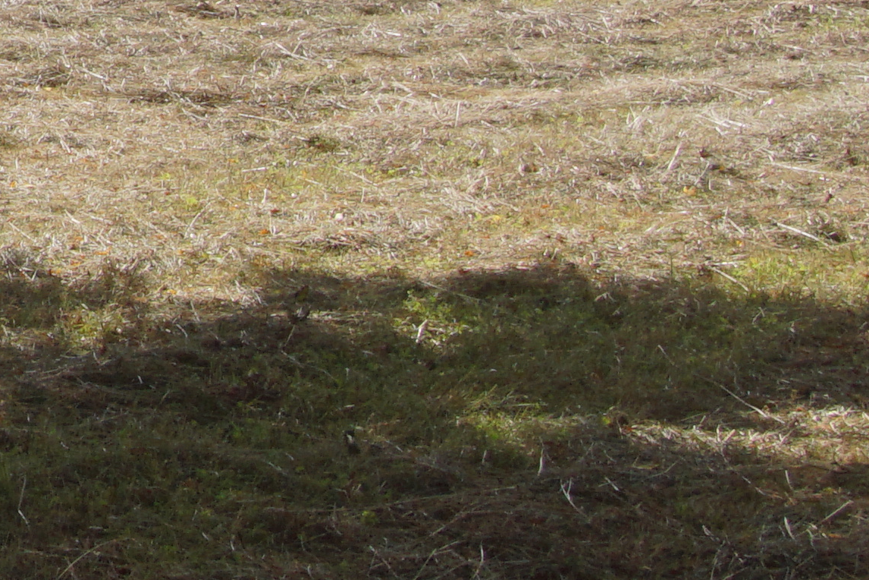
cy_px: -764
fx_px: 3790
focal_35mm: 157
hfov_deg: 12.0
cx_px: -708
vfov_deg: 8.1
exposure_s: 1/200
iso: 200
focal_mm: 20
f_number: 11
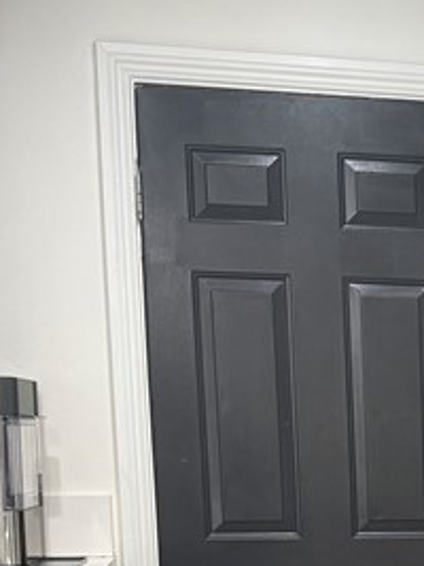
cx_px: 653
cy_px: 666
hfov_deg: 14.8
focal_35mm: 92
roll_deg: -1.4
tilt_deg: -9.6
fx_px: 1504
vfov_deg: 20.1
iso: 250
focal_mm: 6.76
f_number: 1.78
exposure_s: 1/60
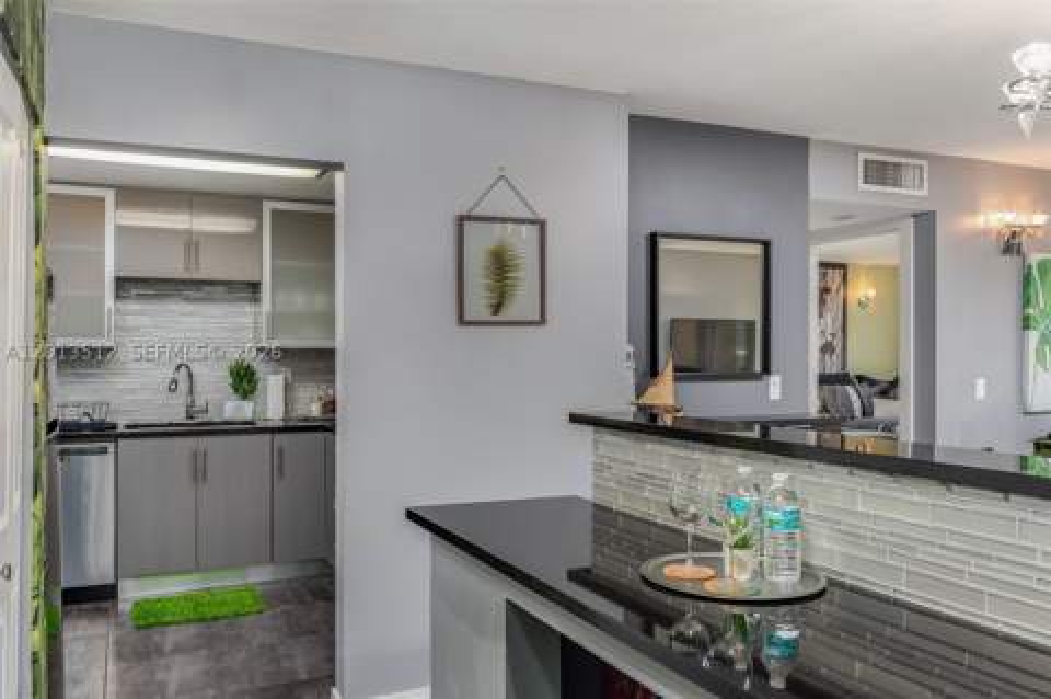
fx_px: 846
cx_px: 526
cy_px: 350
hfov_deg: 63.7
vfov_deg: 44.9
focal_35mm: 29
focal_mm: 29
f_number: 8
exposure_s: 1/100
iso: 400
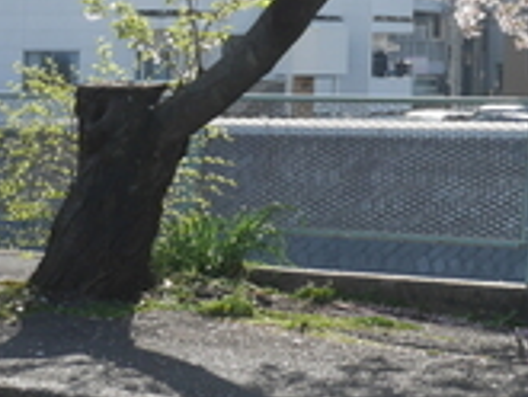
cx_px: 915
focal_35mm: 160
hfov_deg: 11.5
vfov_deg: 9.0
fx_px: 2442
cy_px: -267
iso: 200
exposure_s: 1/250
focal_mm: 22
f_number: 7.1
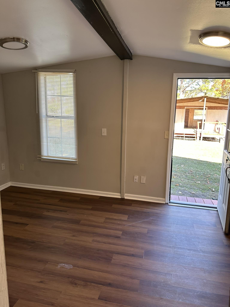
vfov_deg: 71.6
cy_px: 154
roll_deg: -1.5
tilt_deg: -10.6
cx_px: 115
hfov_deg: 56.8
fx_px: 213
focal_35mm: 24
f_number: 1.78
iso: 100
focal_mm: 6.86
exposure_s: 1/121
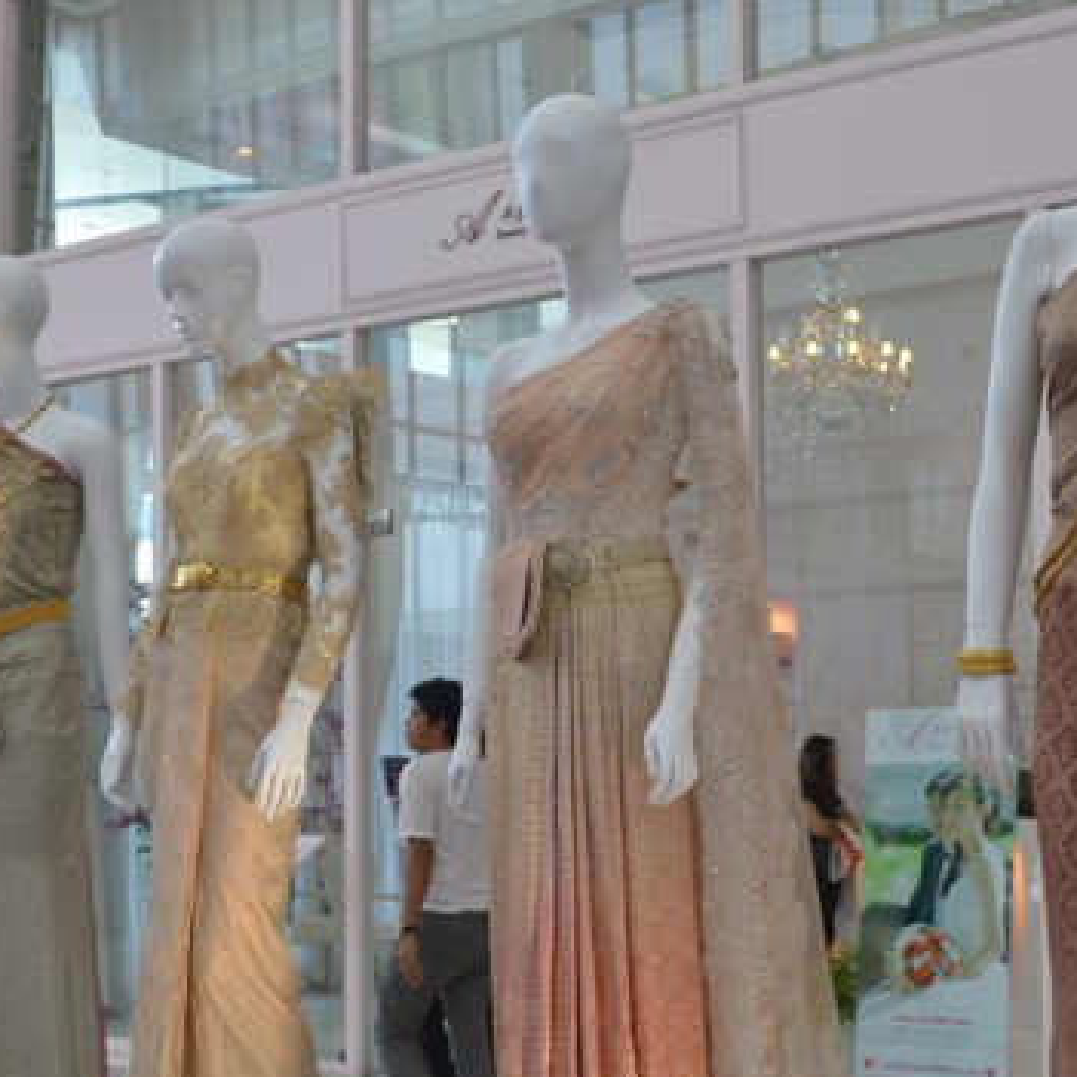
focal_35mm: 60
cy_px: 663
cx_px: 445
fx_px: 2112
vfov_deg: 28.5
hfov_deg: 28.6
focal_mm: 22
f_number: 5.6
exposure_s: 1/100
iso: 400
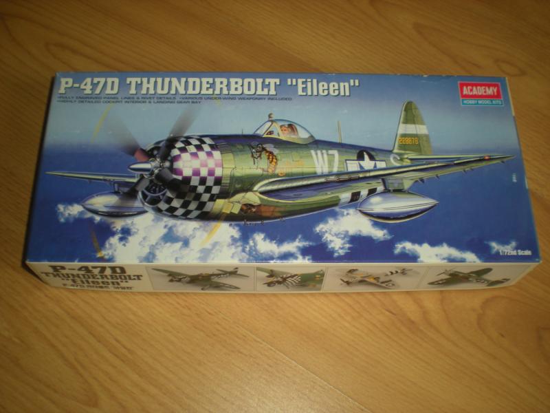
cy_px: 206
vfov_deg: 37.7
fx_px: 604
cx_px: 275
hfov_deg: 49.0
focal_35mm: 38
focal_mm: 6.3
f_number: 3.1
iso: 64
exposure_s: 1/37
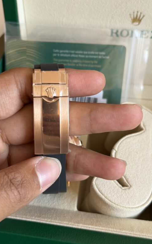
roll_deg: +2.6
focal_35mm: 52
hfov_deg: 24.8
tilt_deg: -41.4
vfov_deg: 38.9
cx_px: 60
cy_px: 124
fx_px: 345
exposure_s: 1/135
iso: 80
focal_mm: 6.76
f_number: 1.78
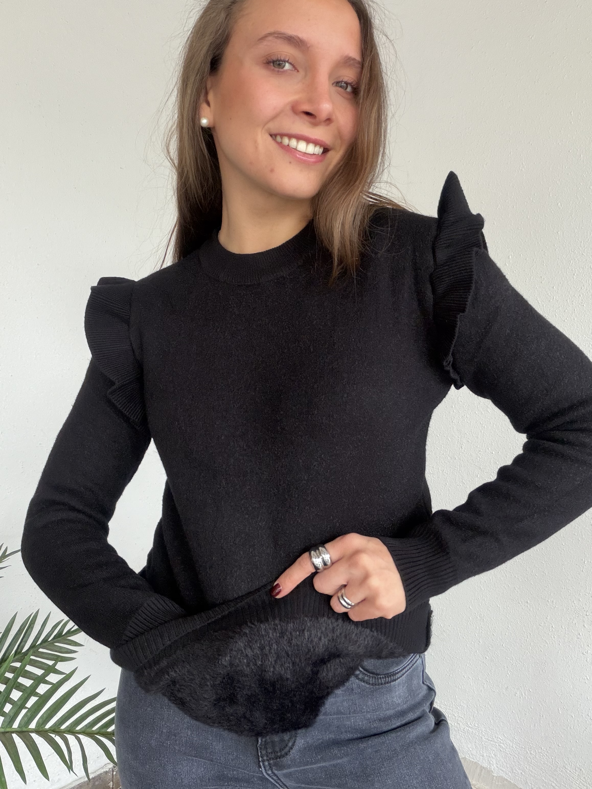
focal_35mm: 30
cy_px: 394
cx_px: 296
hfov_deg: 46.8
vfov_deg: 60.0
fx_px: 684
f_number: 1.9
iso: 160
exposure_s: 1/60
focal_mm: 2.71
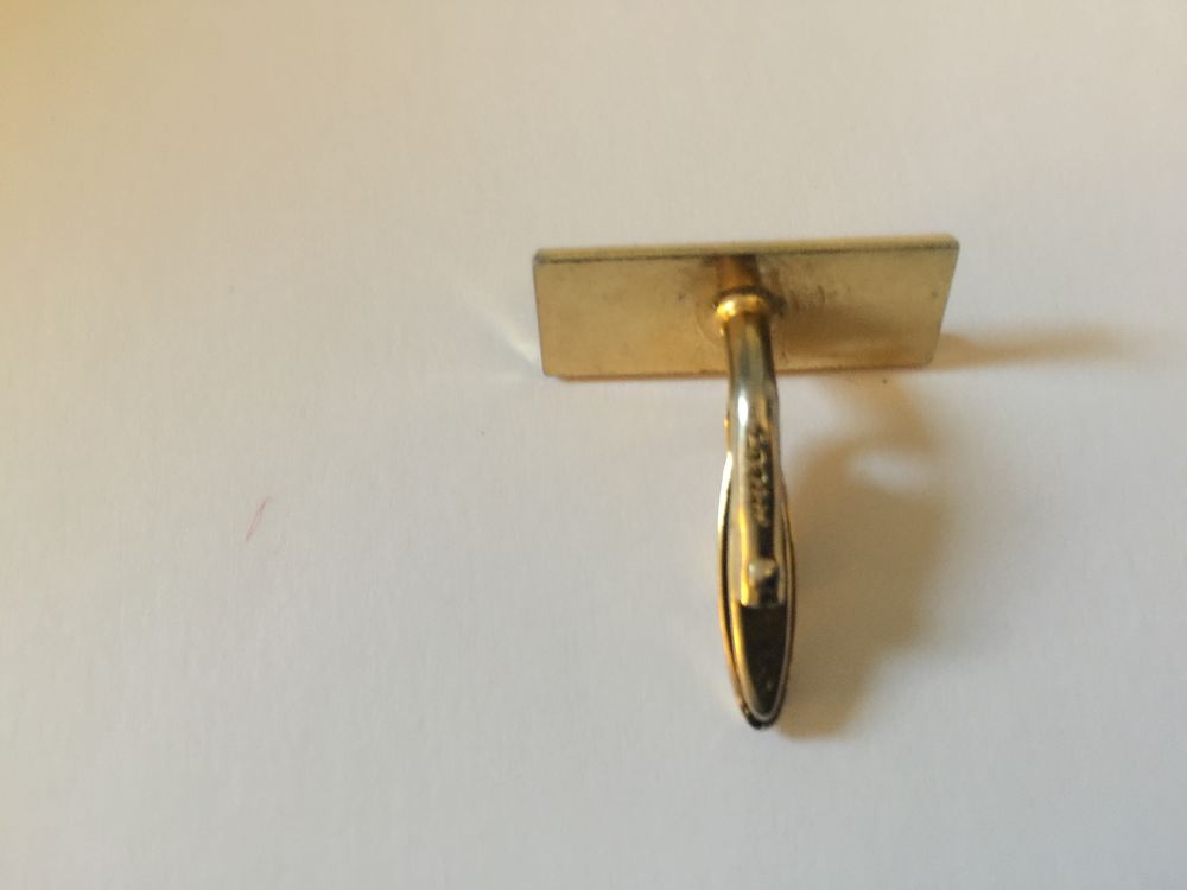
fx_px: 994
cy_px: 445
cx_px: 594
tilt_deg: -73.0
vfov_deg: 48.2
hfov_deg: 61.7
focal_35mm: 29
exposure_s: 1/4
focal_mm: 4.15
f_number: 2.2
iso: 125
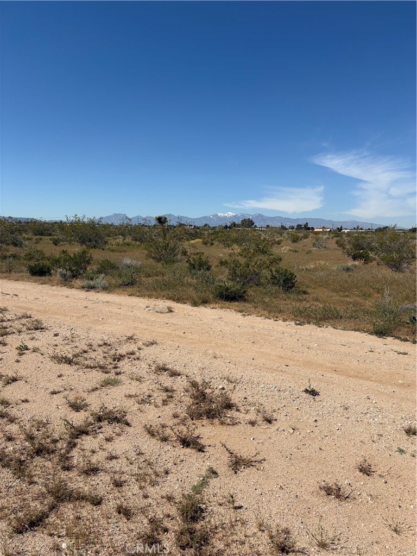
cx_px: 208
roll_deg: -1.4
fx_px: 418
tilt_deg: -5.2
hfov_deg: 53.1
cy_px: 278
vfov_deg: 67.3
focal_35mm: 26
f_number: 1.6
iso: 50
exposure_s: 1/6993
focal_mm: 5.96
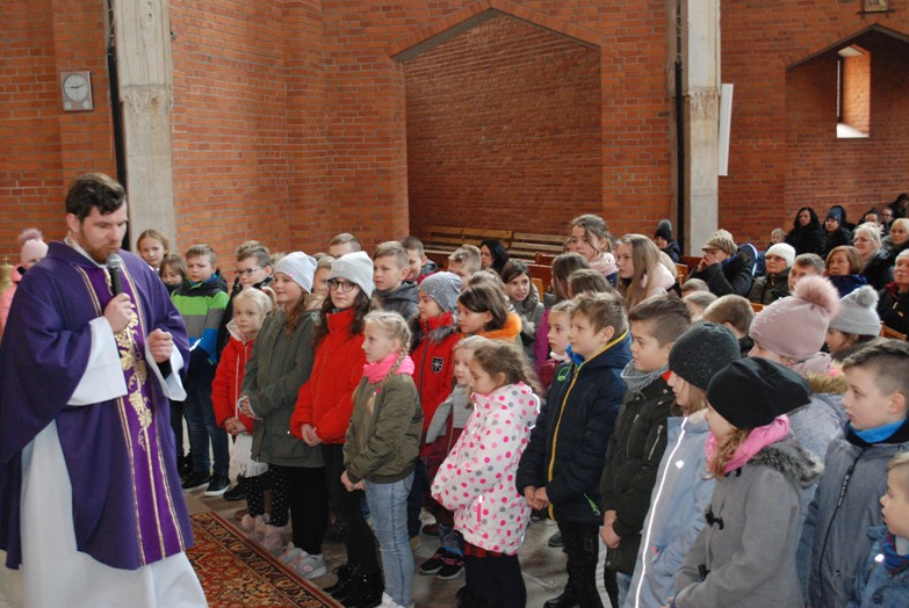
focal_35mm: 46
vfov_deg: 29.3
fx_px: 1163
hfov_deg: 42.7
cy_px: 301
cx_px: 462
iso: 1600
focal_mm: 30
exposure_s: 1/60
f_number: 5.6
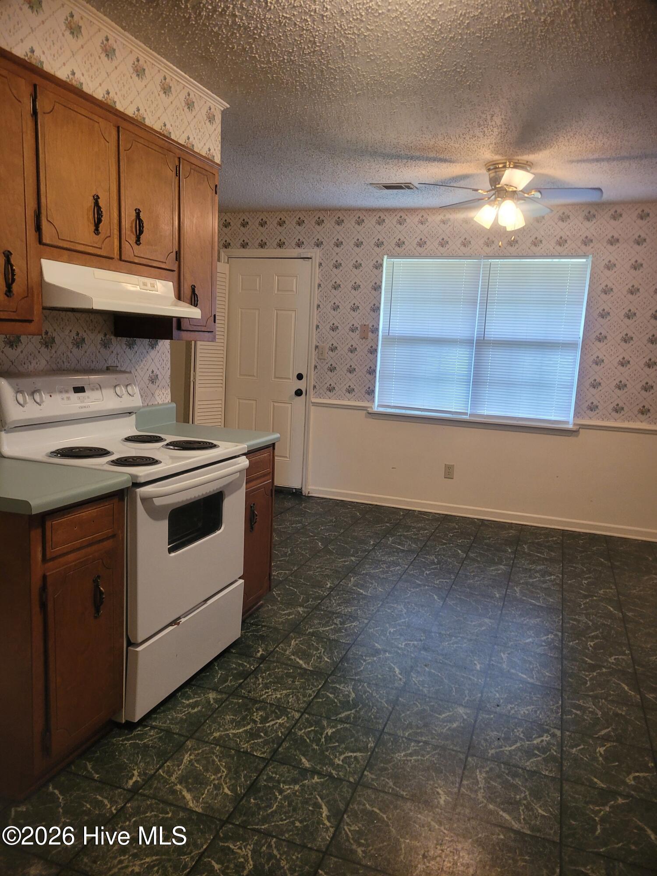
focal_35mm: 26
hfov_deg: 53.1
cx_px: 328
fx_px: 658
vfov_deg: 67.3
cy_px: 438
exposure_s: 1/40
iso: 160
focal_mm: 5.4
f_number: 1.8
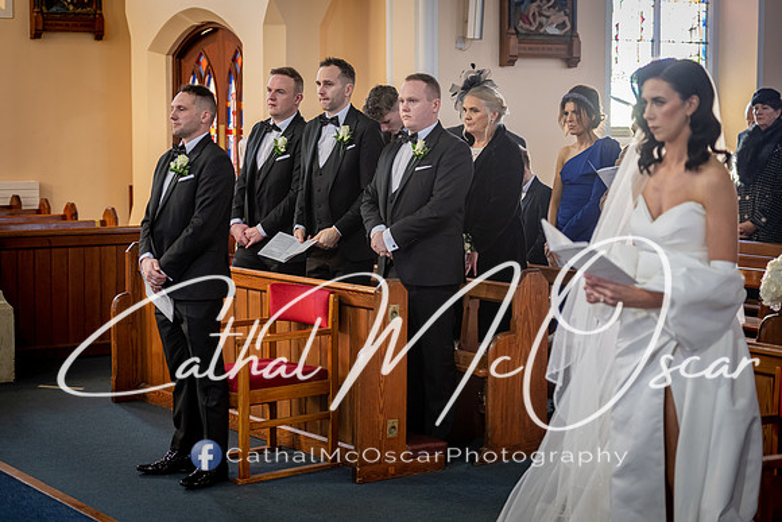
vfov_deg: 19.5
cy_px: 261
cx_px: 391
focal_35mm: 70
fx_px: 1521
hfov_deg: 28.8
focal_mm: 70
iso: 1250
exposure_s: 1/125
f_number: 2.8
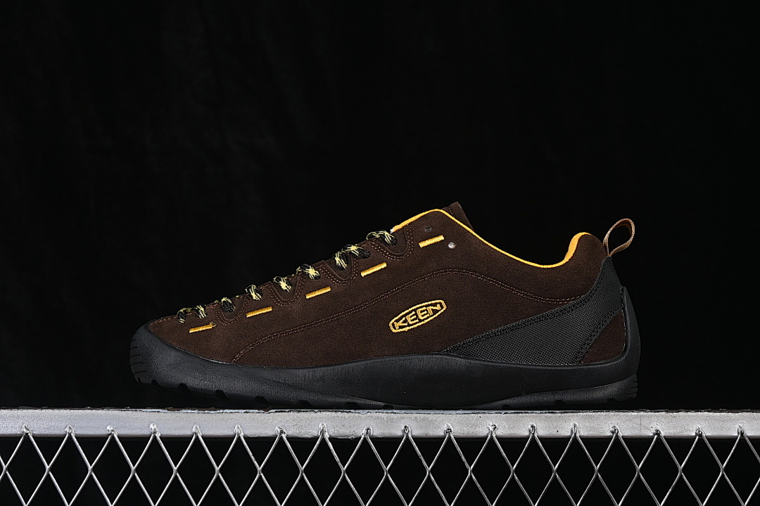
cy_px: 253
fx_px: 1583
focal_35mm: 75
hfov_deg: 27.0
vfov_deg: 18.2
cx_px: 380
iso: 160
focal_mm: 50
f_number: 6.3
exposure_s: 1/60
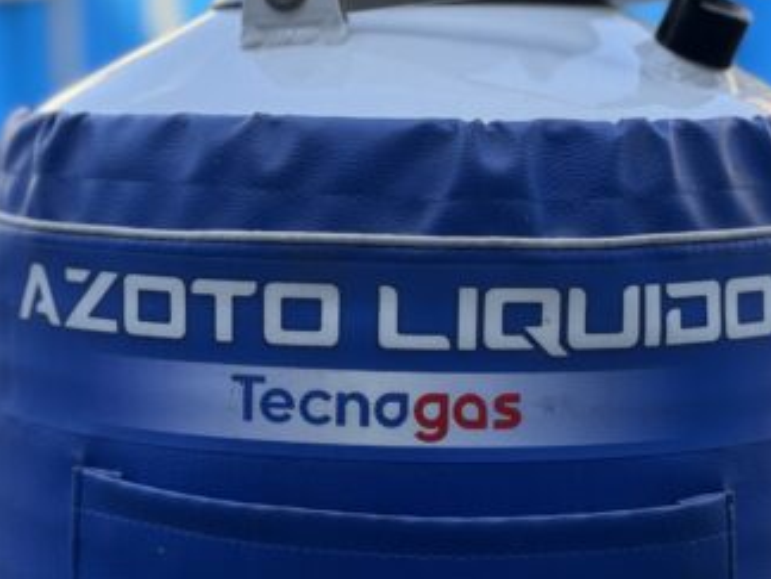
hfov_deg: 22.0
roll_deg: +1.0
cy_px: 181
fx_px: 1982
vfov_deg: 16.5
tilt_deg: -2.2
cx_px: 405
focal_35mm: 89
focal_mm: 6.76
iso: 64
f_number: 1.78
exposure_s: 1/747
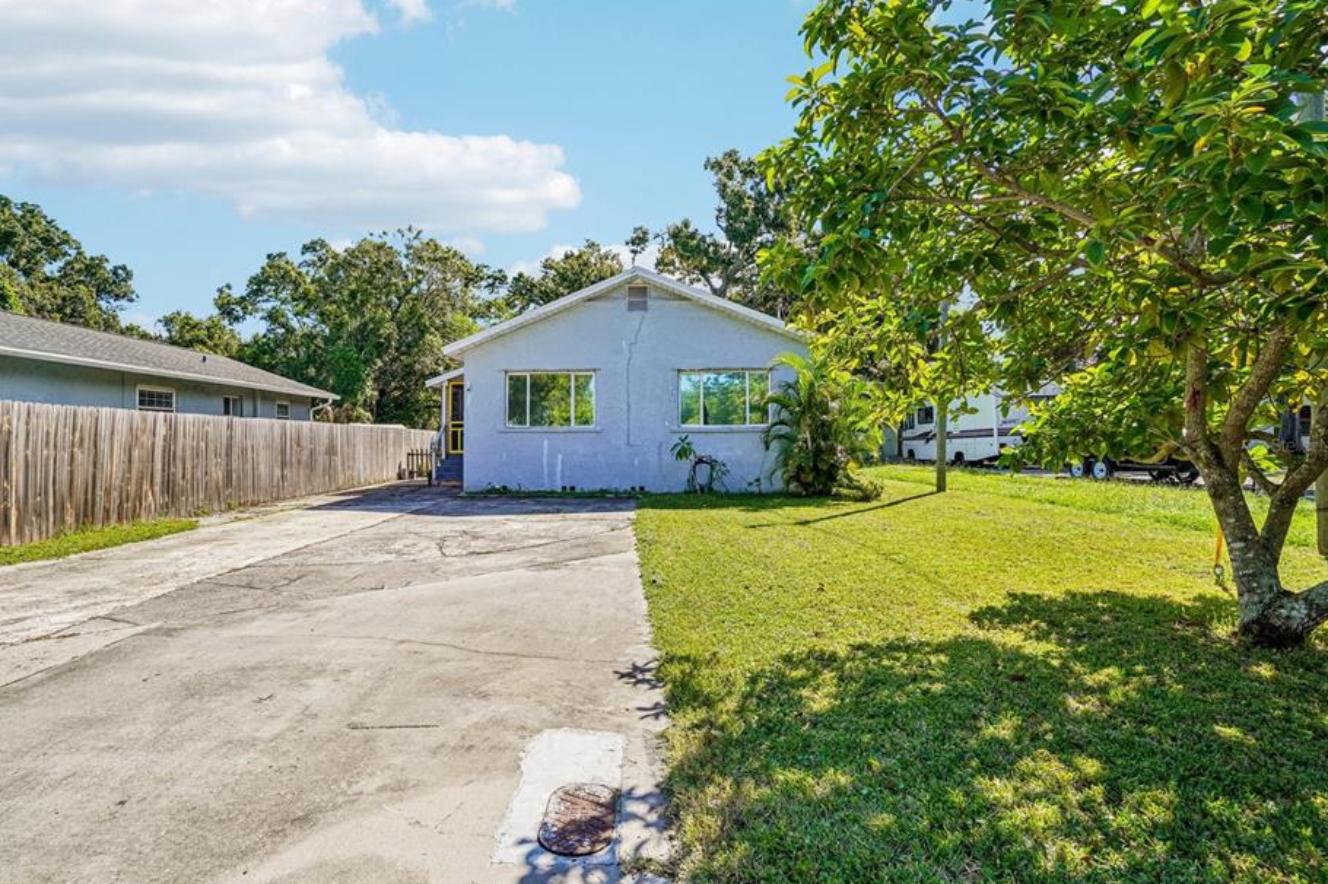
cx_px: 607
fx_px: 684
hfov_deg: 88.1
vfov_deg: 65.7
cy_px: 445
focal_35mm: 19
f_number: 8
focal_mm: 11
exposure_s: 1/200
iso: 100
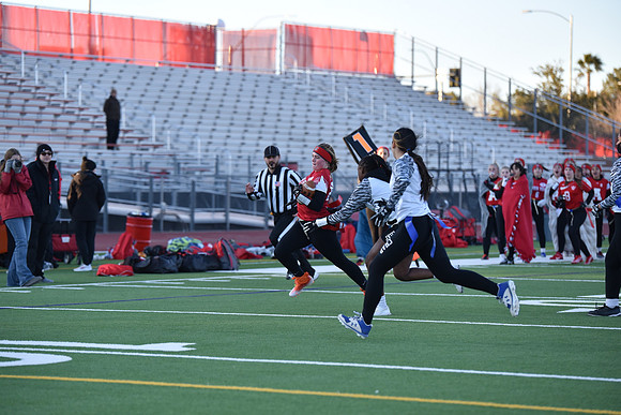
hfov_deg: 15.2
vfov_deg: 10.2
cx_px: 310
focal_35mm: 135
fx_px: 2329
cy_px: 208
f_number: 2.8
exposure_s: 1/1250
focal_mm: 135
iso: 720
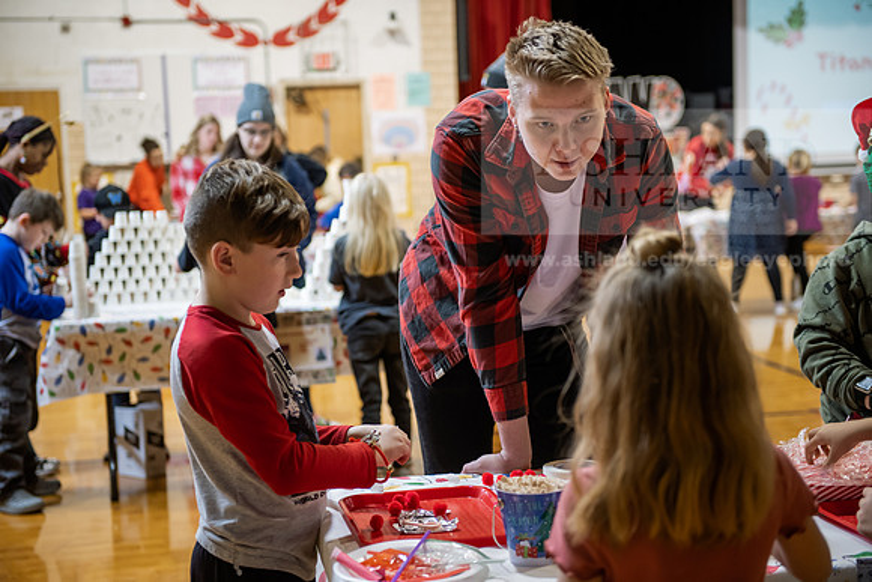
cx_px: 436
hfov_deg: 33.4
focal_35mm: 60
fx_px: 1454
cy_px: 291
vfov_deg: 22.6
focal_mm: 60
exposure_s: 1/160
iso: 1000
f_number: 3.2
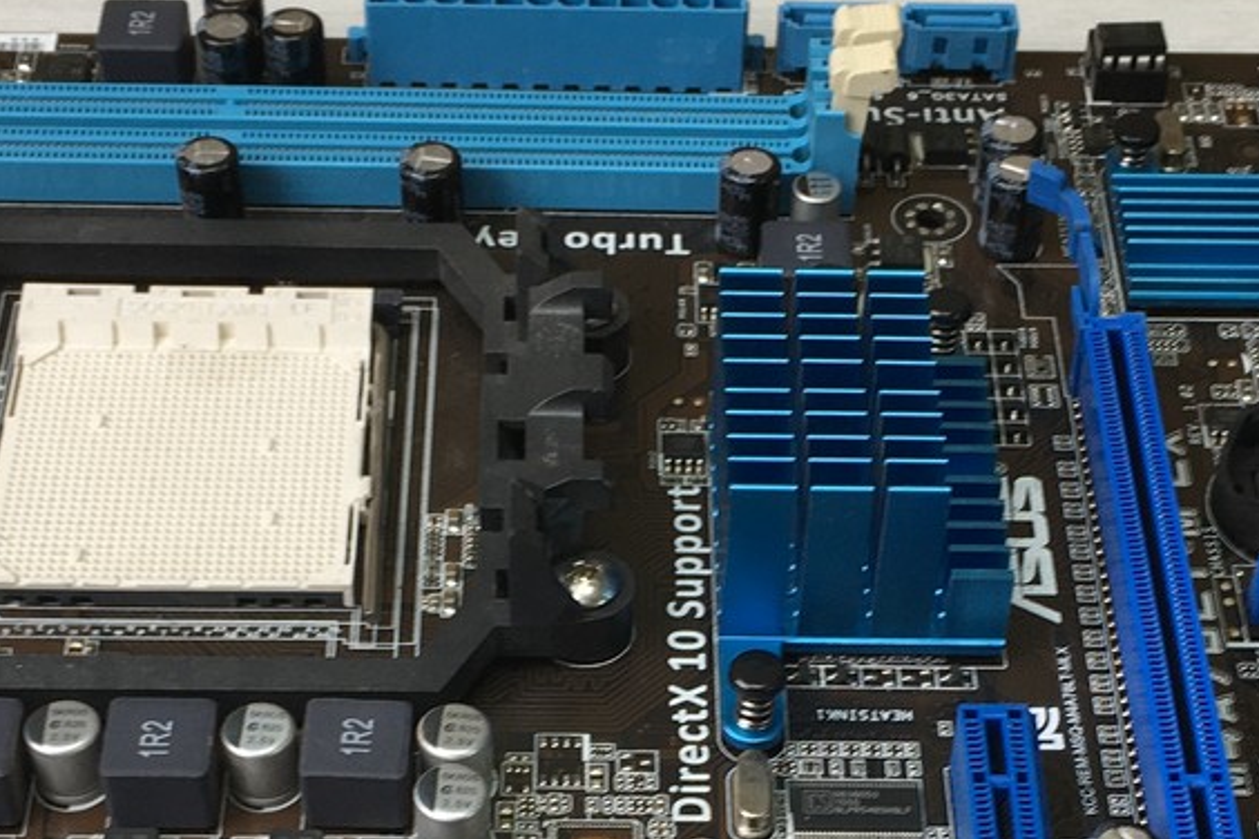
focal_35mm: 77
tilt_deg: -49.5
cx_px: 665
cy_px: 866
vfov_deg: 17.3
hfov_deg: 26.3
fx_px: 2693
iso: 25
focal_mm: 4.15
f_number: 2.2
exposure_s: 1/50
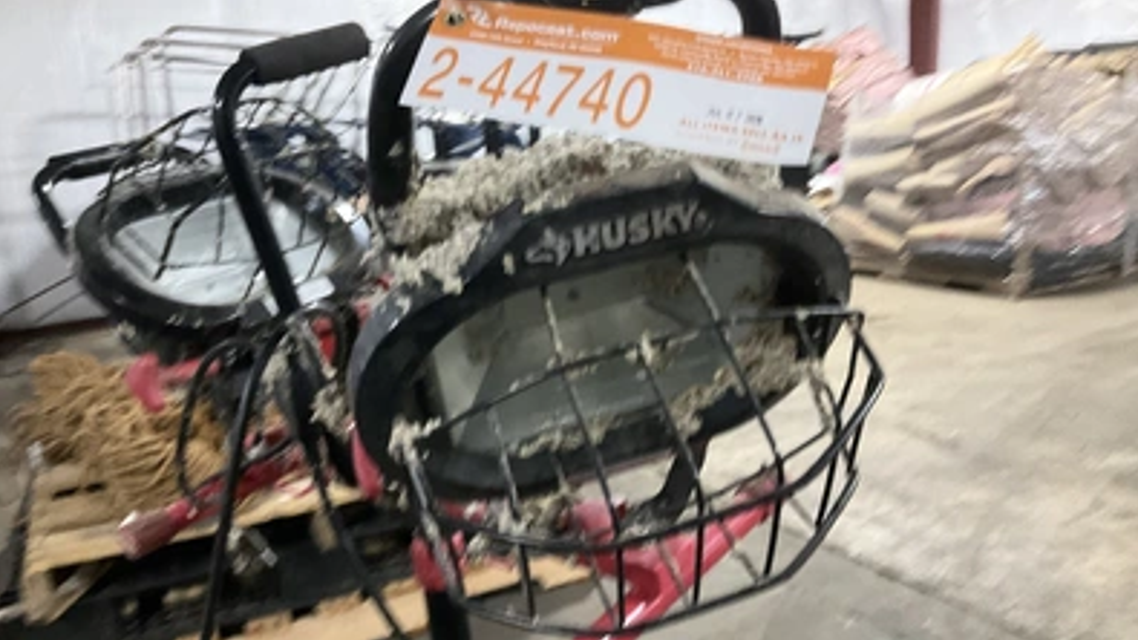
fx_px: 965
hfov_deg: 61.0
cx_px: 573
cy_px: 337
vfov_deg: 36.6
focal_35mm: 32
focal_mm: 3
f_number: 1.8
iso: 250
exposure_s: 1/30
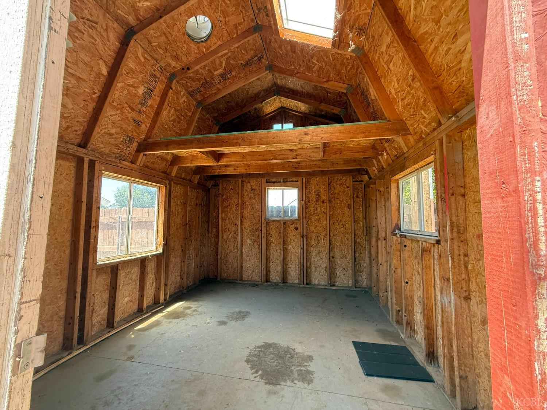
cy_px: 205
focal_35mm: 14
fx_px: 221
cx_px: 274
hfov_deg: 102.1
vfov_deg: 85.7
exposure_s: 1/99
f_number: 2.2
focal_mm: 2.22
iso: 200
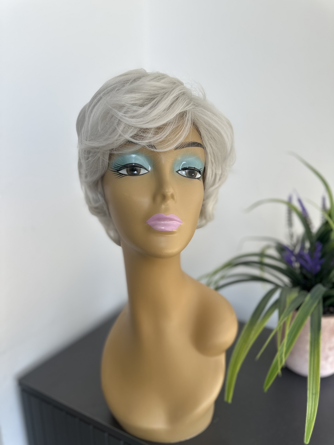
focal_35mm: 24
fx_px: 309
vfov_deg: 71.6
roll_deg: +0.5
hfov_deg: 56.8
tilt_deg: -11.6
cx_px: 167
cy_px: 222
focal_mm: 6.86
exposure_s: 1/214
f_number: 1.78
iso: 64
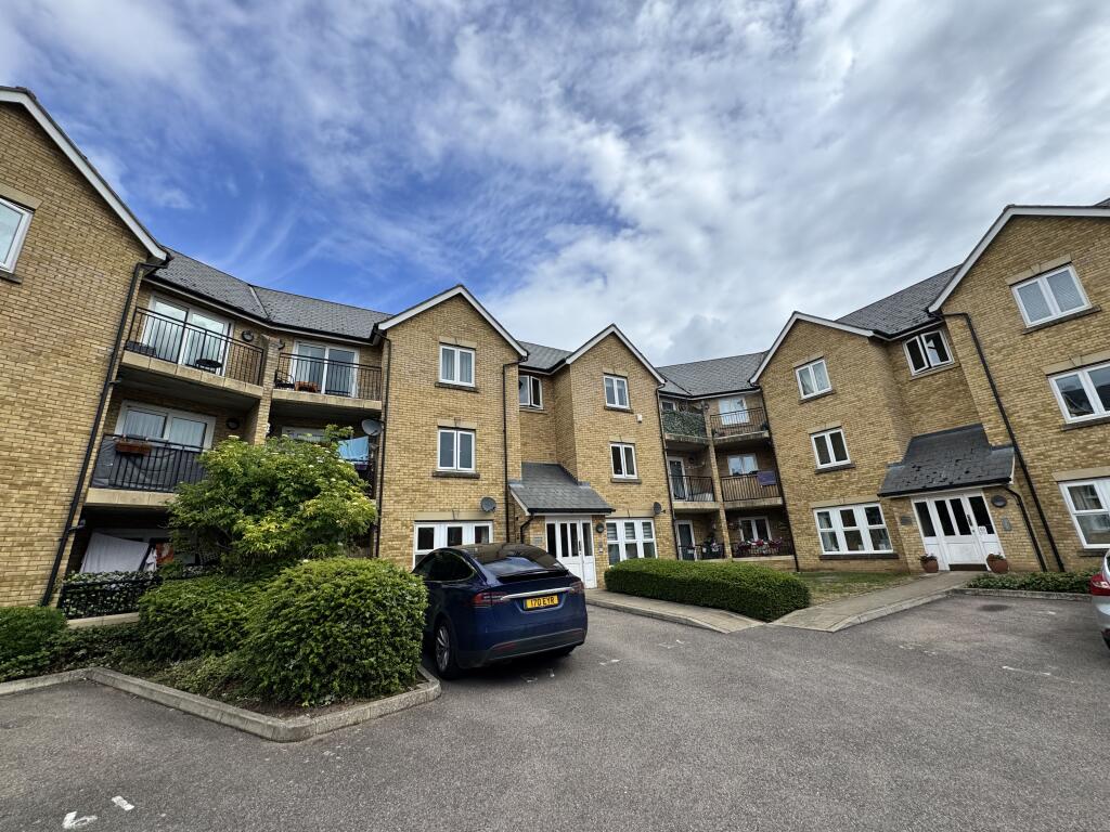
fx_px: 449
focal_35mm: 14
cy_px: 416
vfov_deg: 85.7
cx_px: 555
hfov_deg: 102.1
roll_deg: +2.8
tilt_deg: +16.6
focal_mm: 2.22
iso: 50
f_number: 2.2
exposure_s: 1/2028
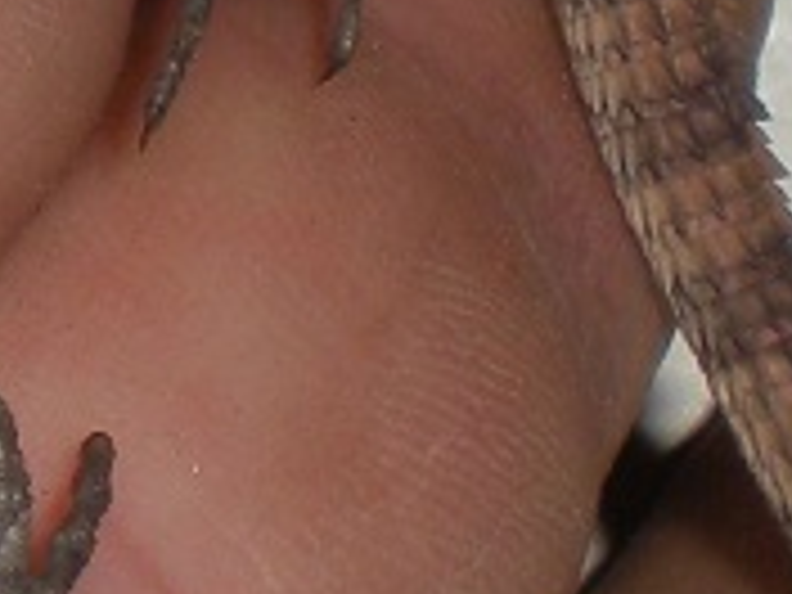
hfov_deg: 5.1
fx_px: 8740
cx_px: -374
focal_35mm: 382
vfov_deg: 3.9
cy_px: 225
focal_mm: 9.3
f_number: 5.6
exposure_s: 1/60
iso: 64
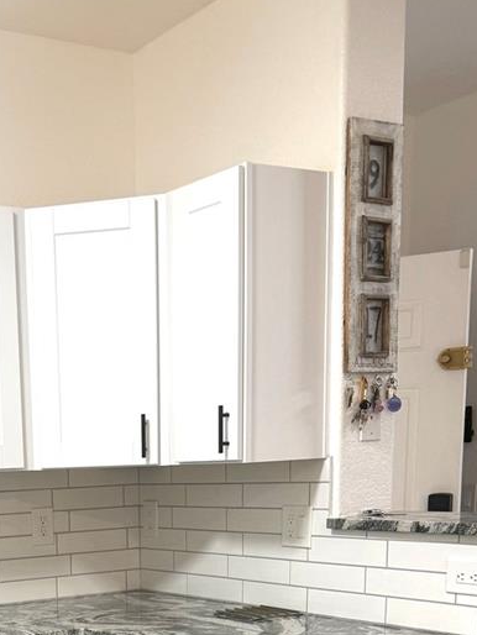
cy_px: 670
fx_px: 1028
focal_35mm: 56
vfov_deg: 31.2
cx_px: 57
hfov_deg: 25.4
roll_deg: +2.0
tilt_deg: -10.7
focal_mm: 6.76
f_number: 1.78
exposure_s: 1/60
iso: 125
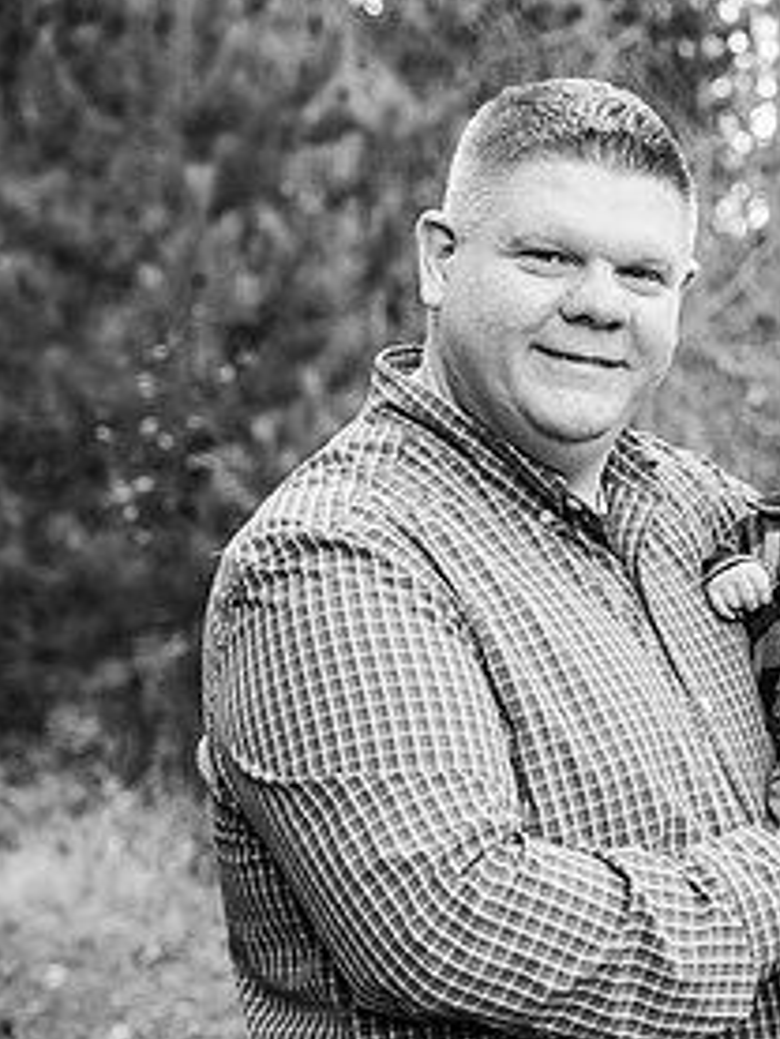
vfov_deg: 14.0
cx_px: 892
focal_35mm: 141
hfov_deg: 10.4
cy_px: 576
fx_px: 4233
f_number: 5
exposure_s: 1/200
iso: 640
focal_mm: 70
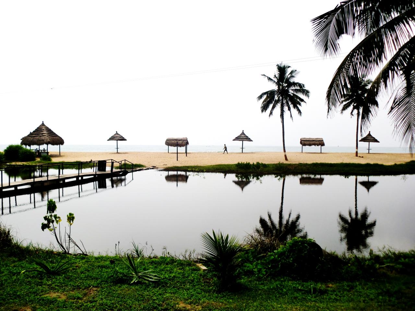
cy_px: 156
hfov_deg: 52.6
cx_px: 208
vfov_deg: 40.7
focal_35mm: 35
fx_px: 420
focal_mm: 6.3
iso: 64
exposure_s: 1/250
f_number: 7.8
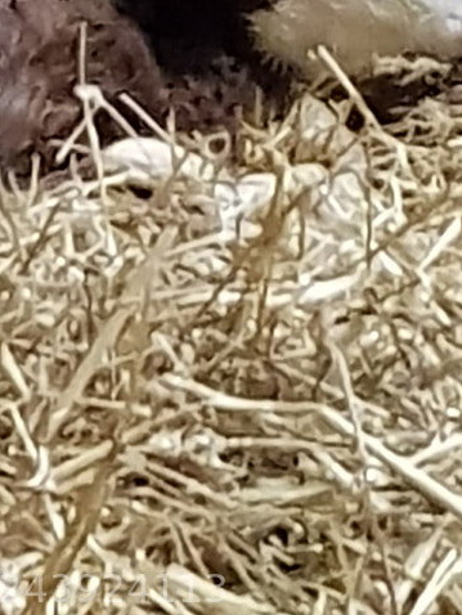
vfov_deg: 19.3
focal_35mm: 87
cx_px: 326
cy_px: -340
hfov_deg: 16.9
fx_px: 1547
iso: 800
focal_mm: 4.2
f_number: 1.7
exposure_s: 1/33
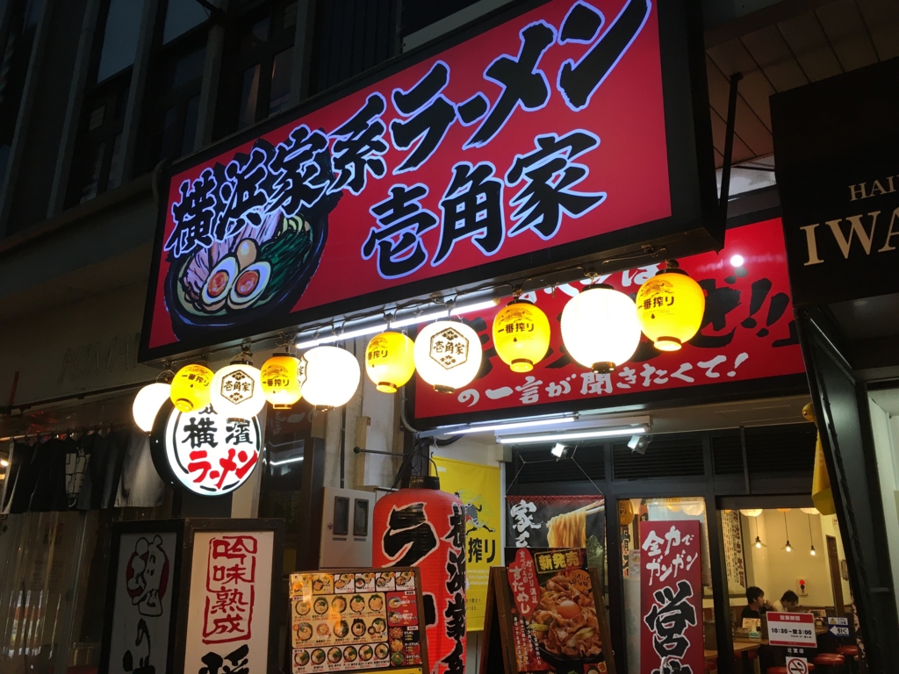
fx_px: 753
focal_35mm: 29
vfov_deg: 48.2
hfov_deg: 61.7
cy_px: 337
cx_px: 450
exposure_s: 1/30
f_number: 2.2
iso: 25
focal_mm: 4.15
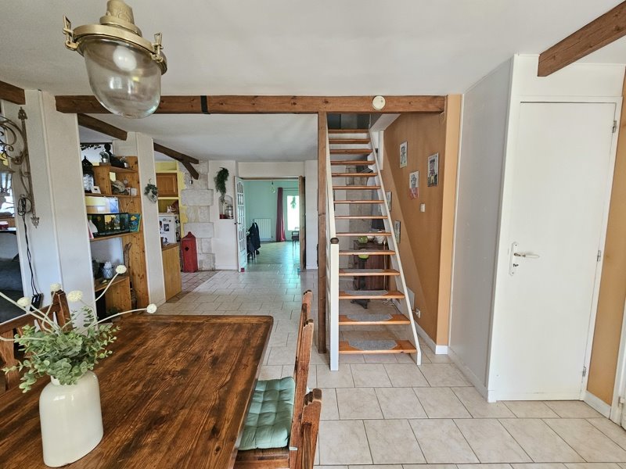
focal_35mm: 13
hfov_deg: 106.2
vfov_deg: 89.9
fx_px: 235
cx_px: 313
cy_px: 234
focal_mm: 2.2
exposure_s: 1/30
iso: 640
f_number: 2.2
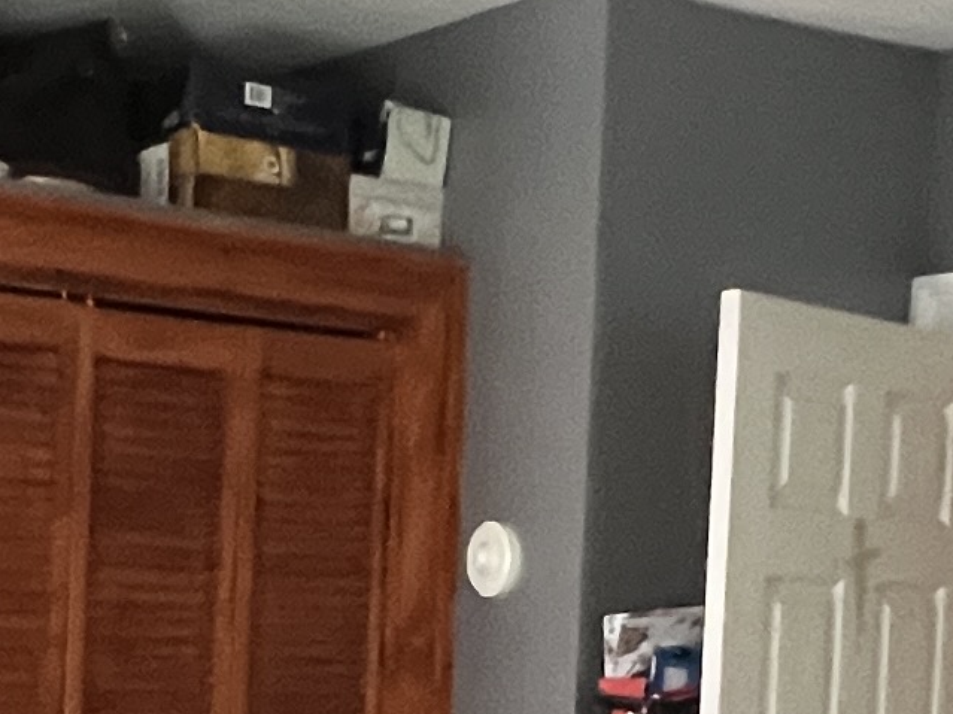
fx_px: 2257
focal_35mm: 82
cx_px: 438
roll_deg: -2.2
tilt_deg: -4.5
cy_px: 796
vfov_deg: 17.4
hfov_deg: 23.8
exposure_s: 1/46
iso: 1000
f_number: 1.8
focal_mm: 1.57
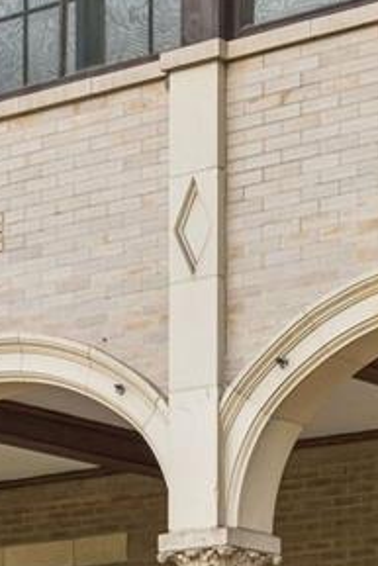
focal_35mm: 153
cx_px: 315
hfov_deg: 9.0
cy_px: 752
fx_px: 2407
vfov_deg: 12.9
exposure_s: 1/100
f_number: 9
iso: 400
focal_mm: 41
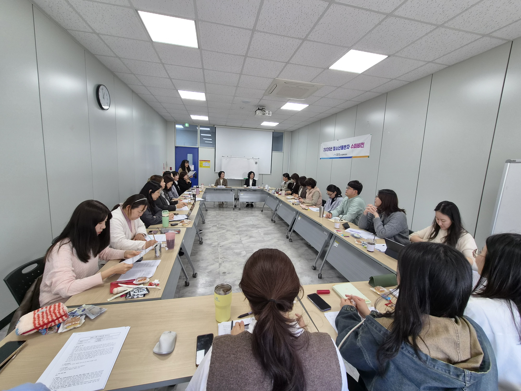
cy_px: 196
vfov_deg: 89.9
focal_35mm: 13
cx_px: 260
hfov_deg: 106.2
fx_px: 196
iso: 100
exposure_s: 1/120
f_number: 2.2
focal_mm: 2.2
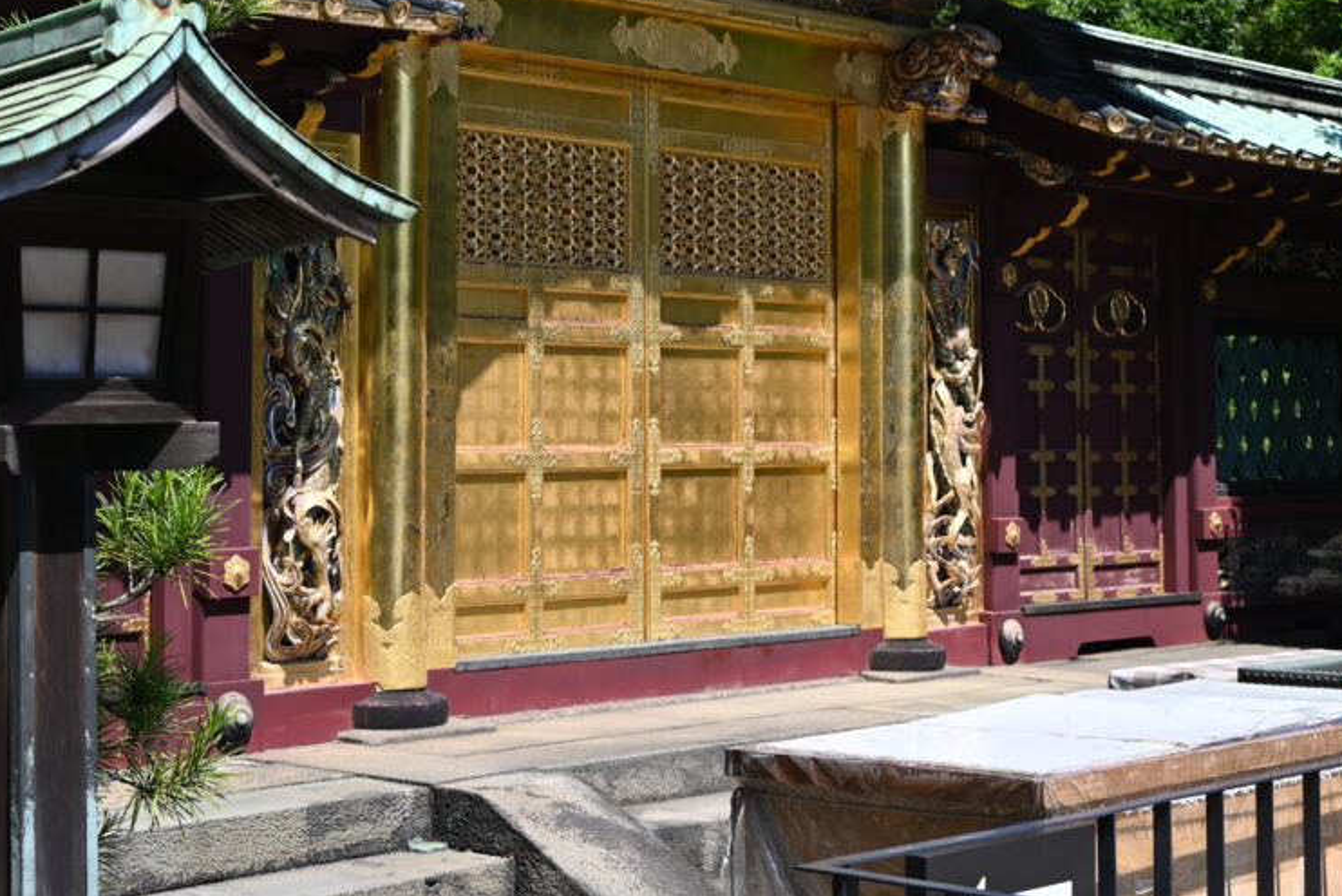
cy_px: 302
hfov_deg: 29.2
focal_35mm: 69
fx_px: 2572
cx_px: 644
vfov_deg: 19.7
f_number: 6.3
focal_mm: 50
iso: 100
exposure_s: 1/320
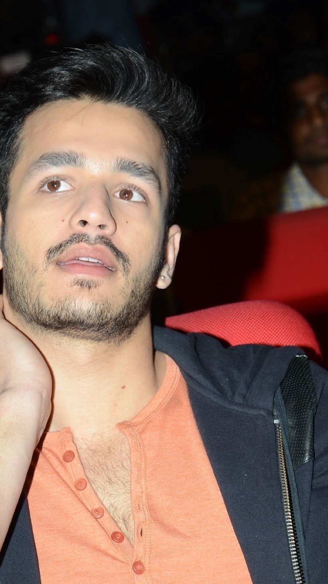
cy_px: 325
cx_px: 92
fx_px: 2721
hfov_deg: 6.9
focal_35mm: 176
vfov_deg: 12.2
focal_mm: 90
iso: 250
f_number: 6.3
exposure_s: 1/125
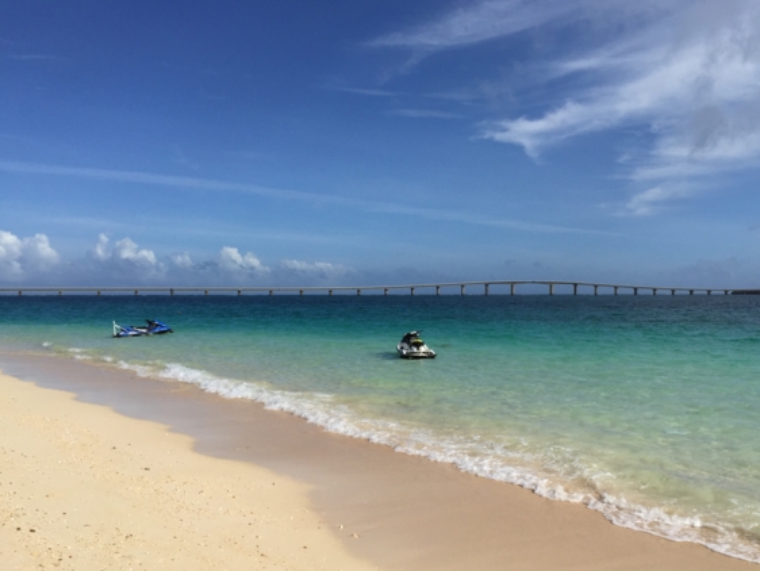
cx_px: 427
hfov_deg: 55.2
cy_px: 317
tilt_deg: -2.8
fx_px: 725
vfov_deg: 42.9
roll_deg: -0.7
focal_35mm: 33
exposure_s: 1/3968
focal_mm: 4.15
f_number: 2.2
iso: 32
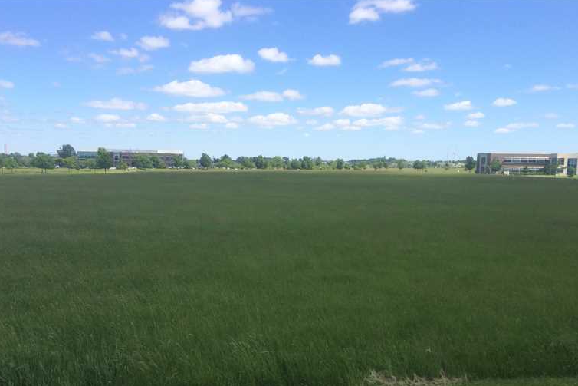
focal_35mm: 32
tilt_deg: -7.8
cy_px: 226
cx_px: 287
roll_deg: -0.3
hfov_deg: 58.7
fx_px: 514
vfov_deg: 41.0
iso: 32
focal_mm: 4.15
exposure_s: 1/1208
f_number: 2.2
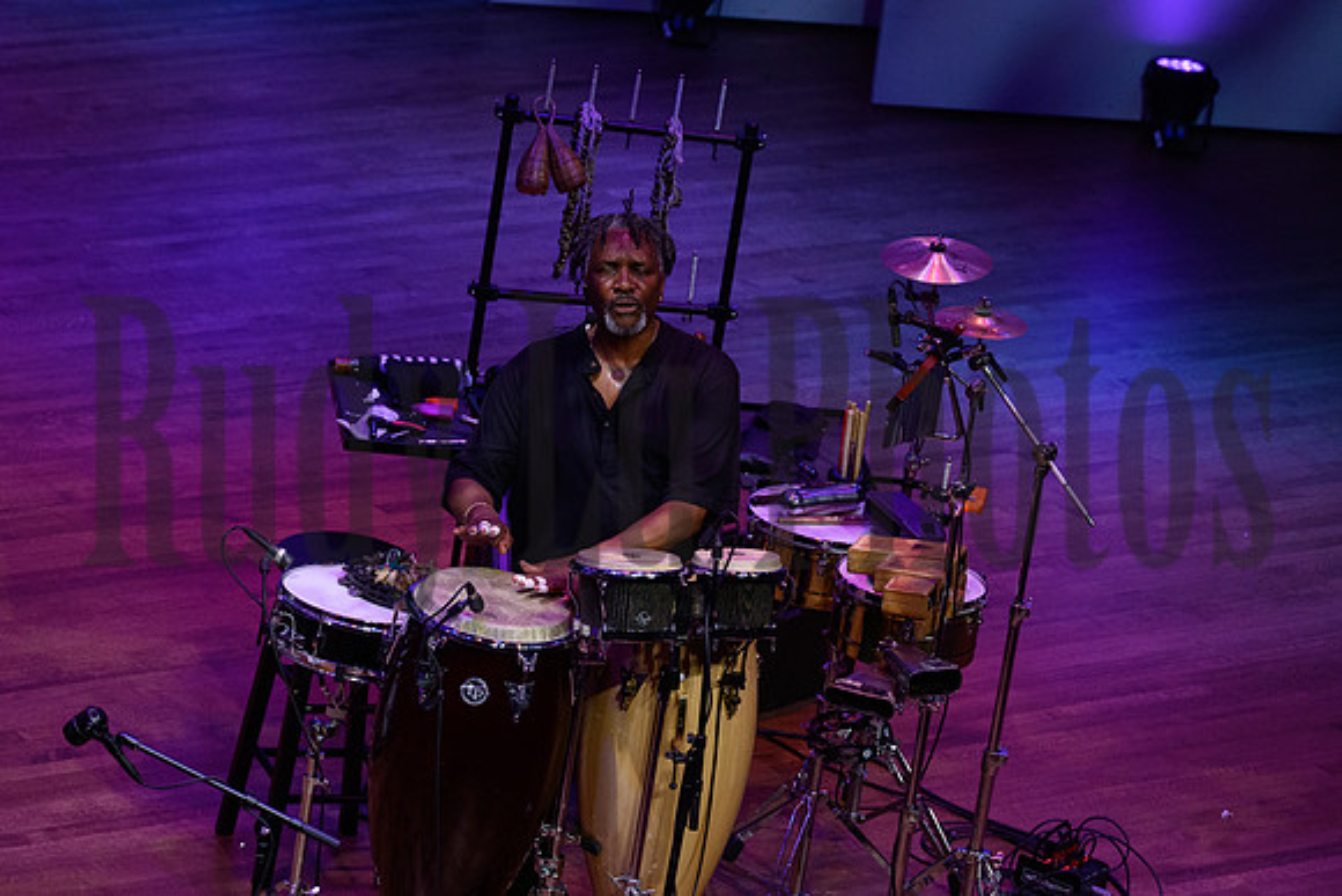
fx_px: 7457
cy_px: 448
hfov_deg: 10.3
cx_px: 671
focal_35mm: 200
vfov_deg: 6.9
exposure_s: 1/1000
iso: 5000
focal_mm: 200
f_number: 6.3
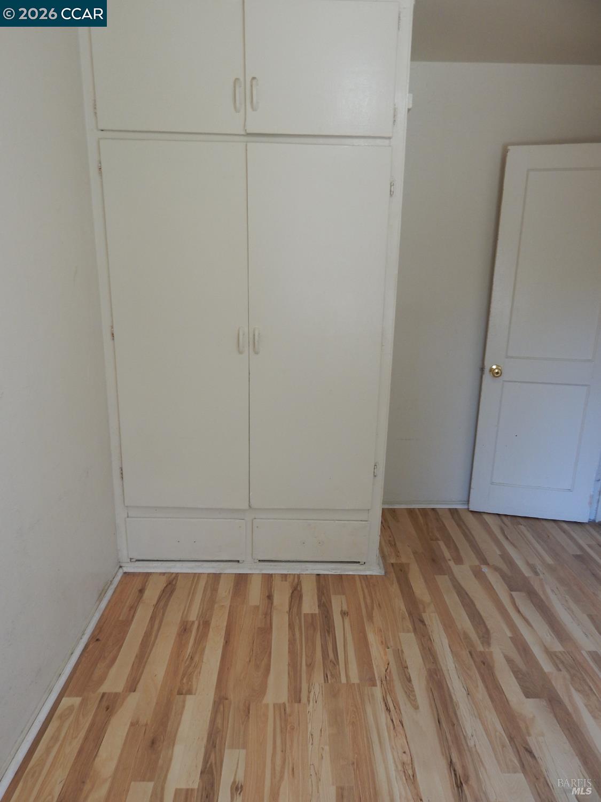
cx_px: 300
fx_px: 509
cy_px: 401
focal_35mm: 22
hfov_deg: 61.1
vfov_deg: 76.4
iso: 160
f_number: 3
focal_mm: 4
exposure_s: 1/30
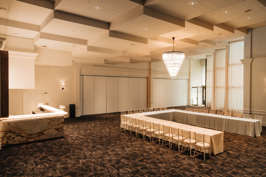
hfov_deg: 73.7
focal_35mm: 24
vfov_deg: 53.1
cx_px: 133
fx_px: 177
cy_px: 88
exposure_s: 1/25
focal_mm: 24
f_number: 4
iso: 200
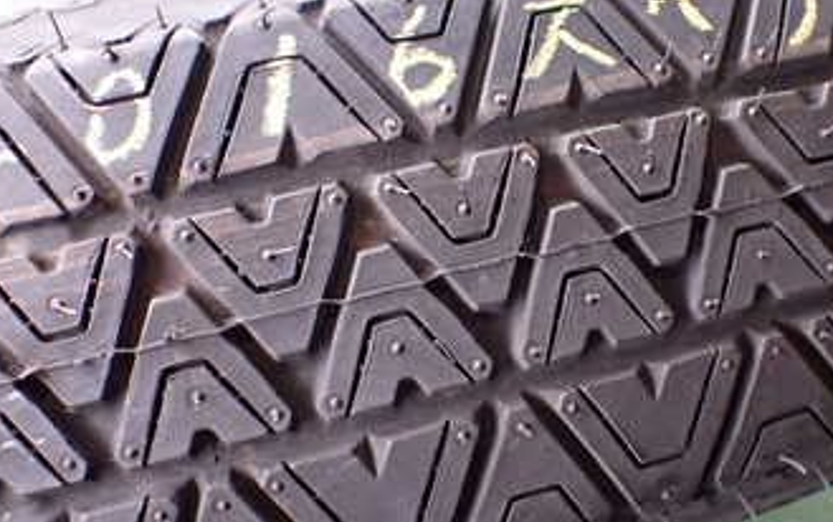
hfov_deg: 34.9
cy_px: 281
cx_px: 529
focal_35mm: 58
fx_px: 1317
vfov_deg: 22.4
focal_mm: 5.4
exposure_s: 1/125
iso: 500
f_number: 2.3
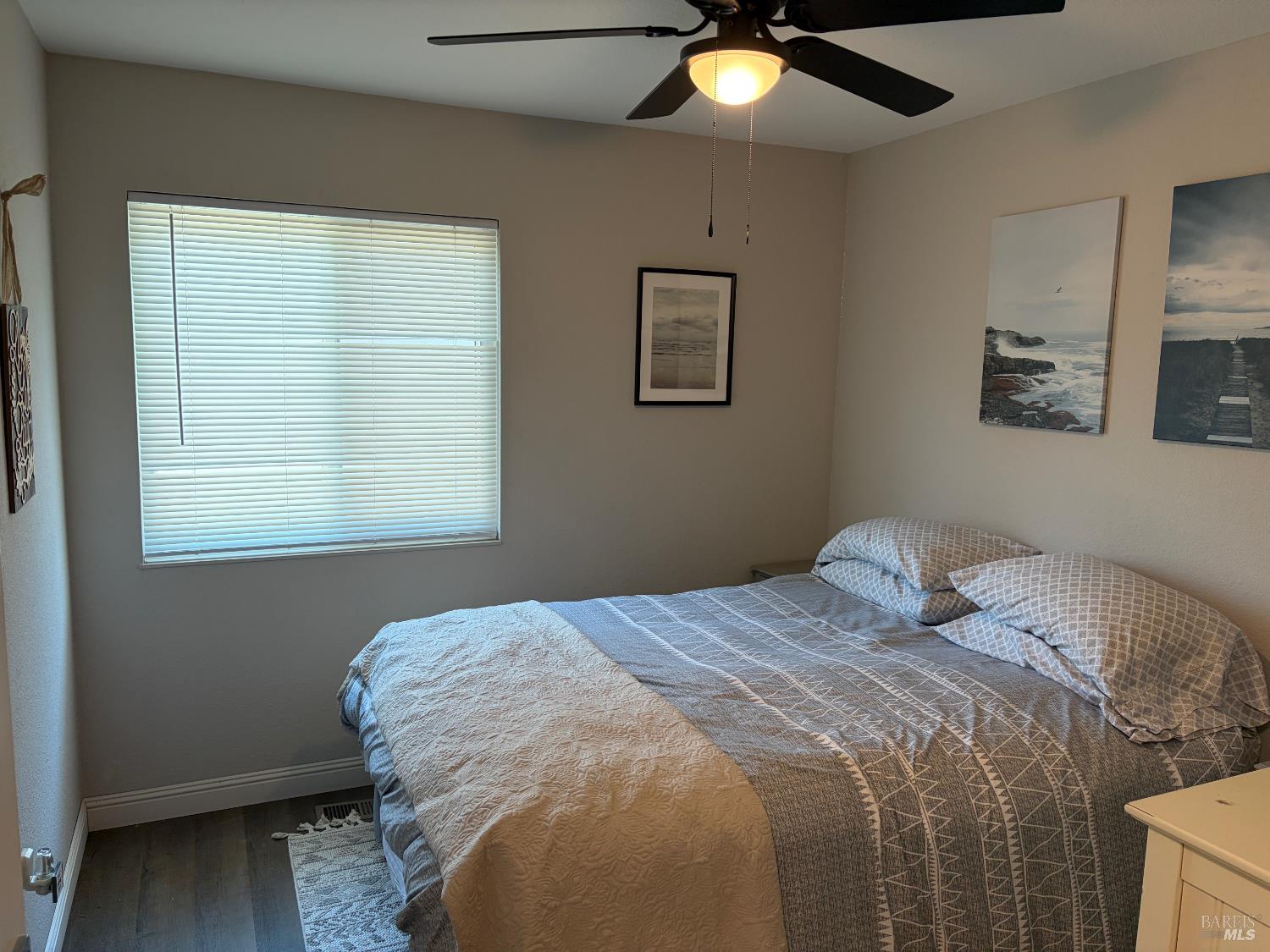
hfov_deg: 67.3
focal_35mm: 26
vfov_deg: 53.1
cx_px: 635
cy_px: 476
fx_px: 954
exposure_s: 1/60
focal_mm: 5.96
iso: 80
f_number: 1.6
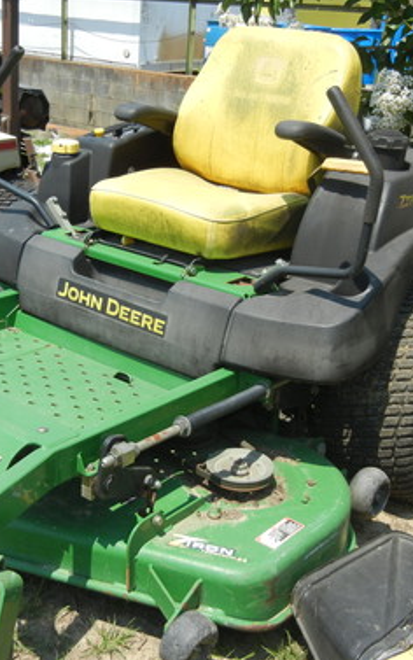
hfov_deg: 24.8
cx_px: 140
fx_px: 935
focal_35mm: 52
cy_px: 343
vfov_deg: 38.8
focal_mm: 6.2
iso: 160
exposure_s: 1/274
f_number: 7.2
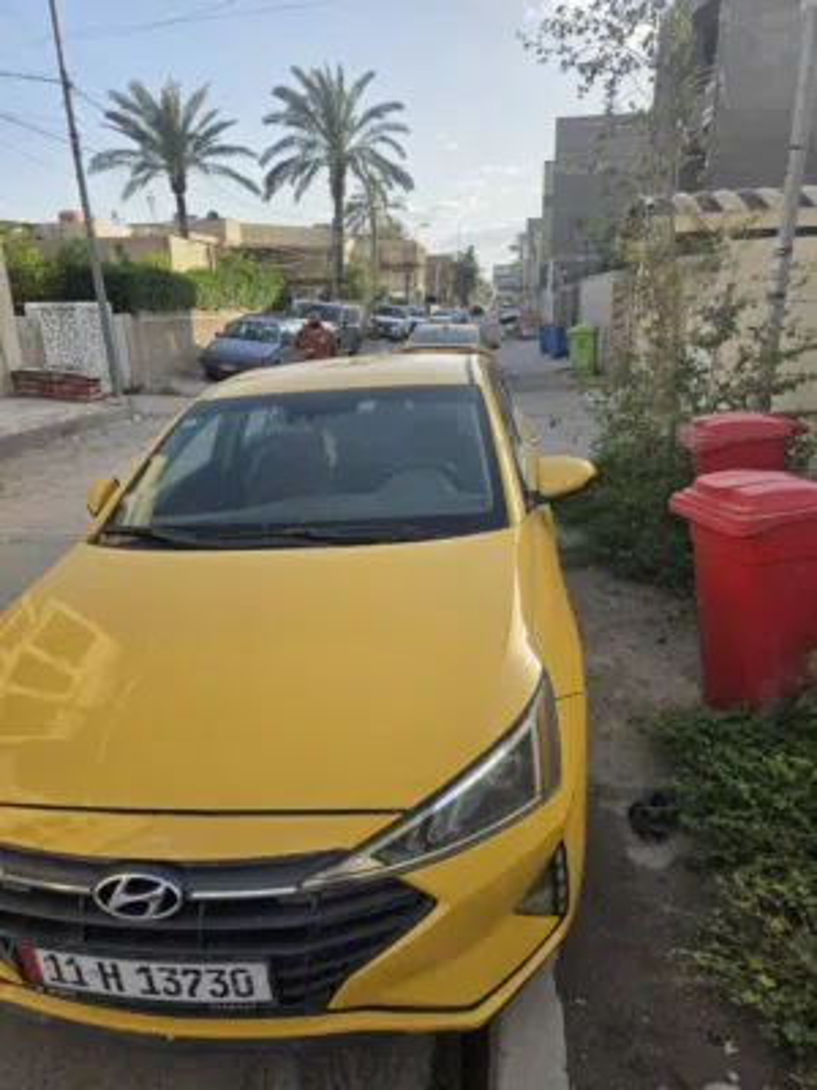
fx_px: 724
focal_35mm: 23
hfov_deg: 58.9
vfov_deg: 73.9
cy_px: 545
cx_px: 408
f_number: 1.7
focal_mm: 6.3
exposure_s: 1/3084
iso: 80
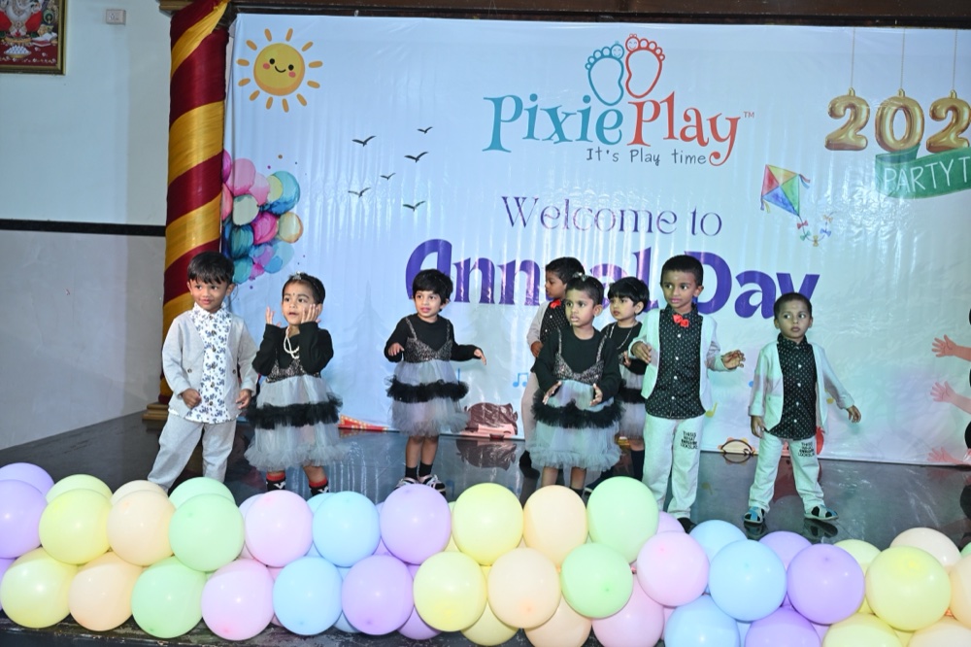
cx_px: 486
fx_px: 971
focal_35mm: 36
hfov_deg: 53.1
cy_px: 324
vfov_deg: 36.8
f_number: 7.1
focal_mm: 36
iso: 640
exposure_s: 1/160
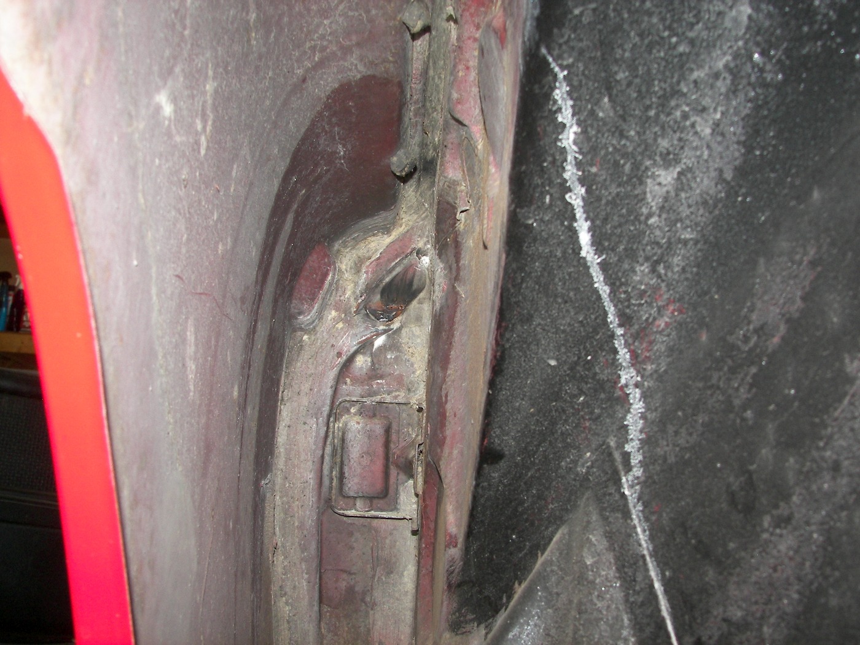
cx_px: 430
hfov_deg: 51.4
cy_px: 322
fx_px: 894
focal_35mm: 36
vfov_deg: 39.7
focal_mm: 6
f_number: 2.8
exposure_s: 1/30
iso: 100
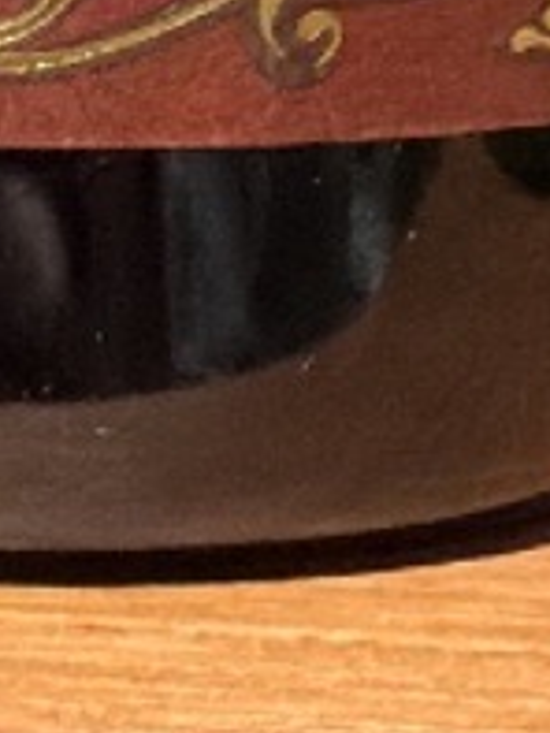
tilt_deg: -0.2
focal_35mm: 91
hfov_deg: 15.9
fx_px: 1926
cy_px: -446
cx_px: -7
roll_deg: -1.7
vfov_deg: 18.4
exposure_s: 1/120
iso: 320
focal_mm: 2.22
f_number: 2.2
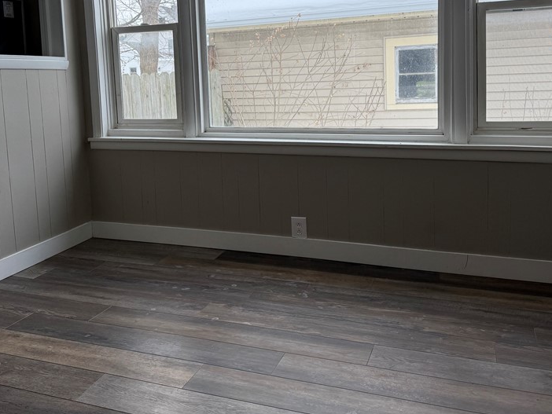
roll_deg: +2.7
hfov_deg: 52.4
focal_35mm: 35
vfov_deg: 40.0
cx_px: 234
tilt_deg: -4.4
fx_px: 558
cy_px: 126
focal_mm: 6.76
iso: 100
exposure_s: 1/822
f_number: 1.78
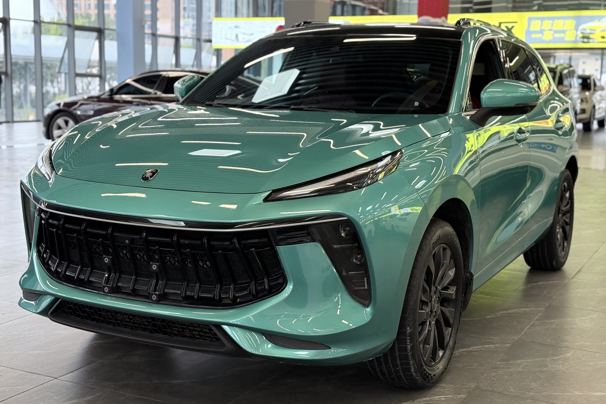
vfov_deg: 27.0
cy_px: 194
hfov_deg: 39.6
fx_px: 842
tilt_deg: -6.8
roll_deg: -1.1
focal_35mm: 50
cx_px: 303
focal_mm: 6.76
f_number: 1.78
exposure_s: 1/109
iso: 160
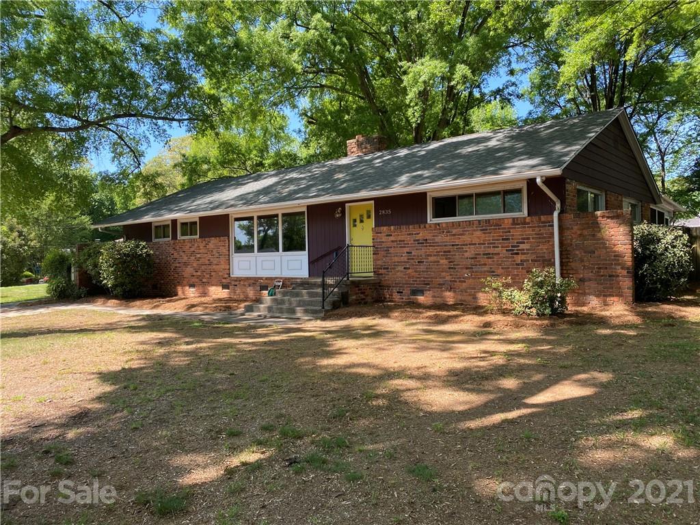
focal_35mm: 26
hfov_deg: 67.3
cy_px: 262
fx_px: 526
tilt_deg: -0.9
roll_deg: +1.2
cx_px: 350
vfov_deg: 53.1
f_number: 1.8
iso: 32
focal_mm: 4.25
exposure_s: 1/449
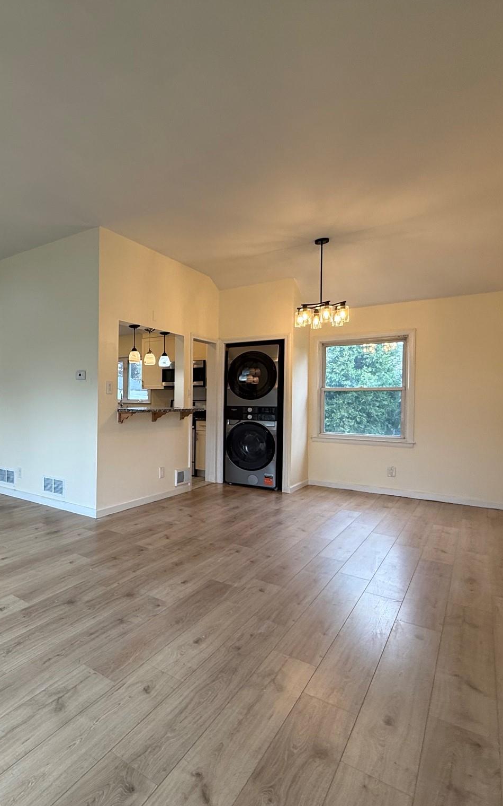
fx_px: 439
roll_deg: -0.9
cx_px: 72
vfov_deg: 85.1
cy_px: 403
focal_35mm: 20
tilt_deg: -0.6
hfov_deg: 53.8
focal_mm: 2.22
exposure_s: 1/120
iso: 80
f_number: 2.2
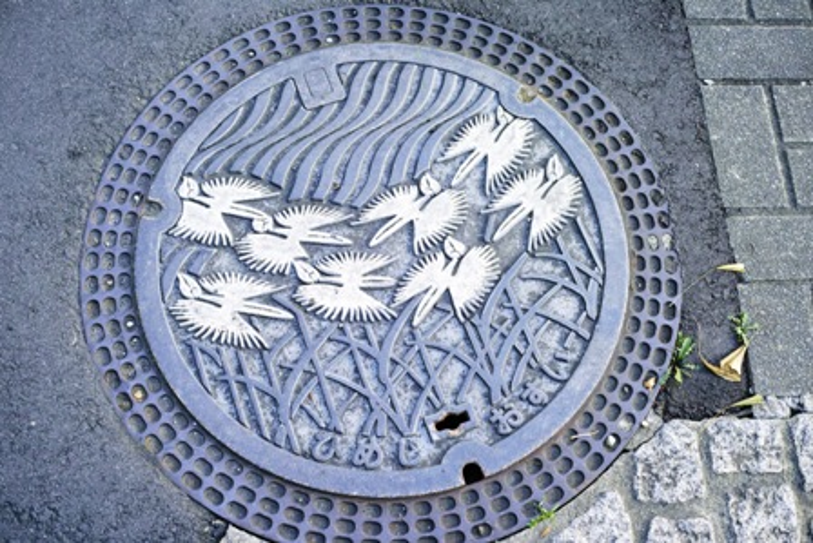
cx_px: 406
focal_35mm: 45
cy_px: 272
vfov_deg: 29.9
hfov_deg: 43.6
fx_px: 1017
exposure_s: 1/50
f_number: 3.2
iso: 200
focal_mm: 30
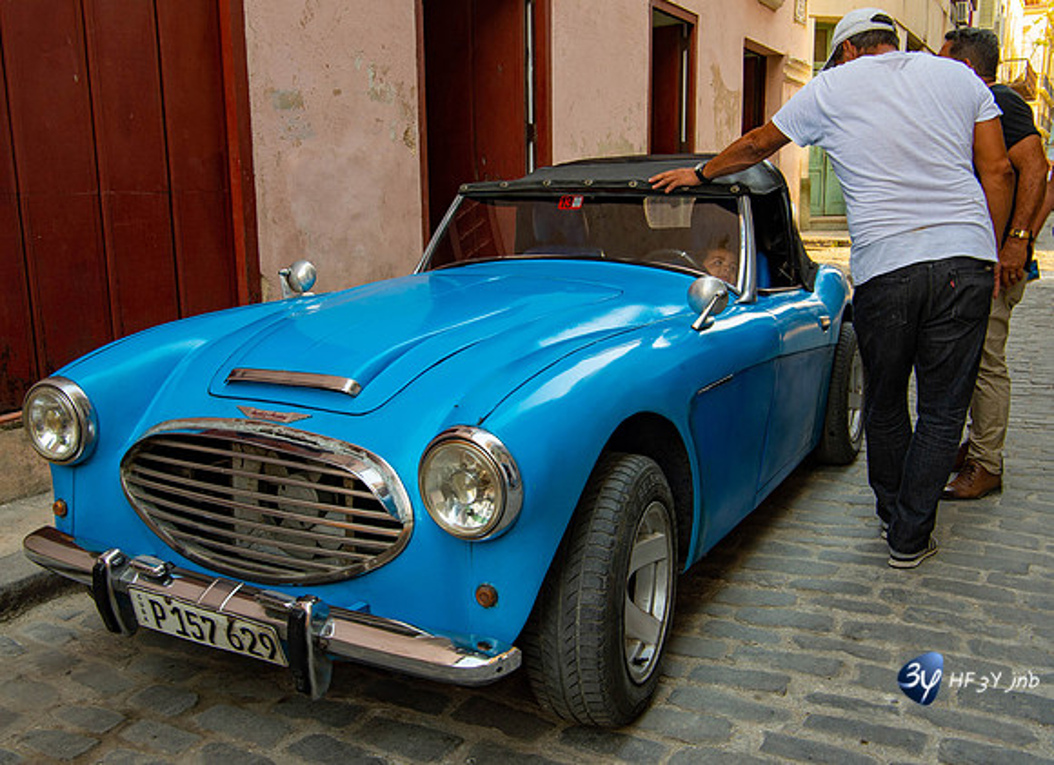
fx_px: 1030
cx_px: 525
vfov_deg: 40.7
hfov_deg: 54.2
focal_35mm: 34
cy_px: 384
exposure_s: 1/30
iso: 800
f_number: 11
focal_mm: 32
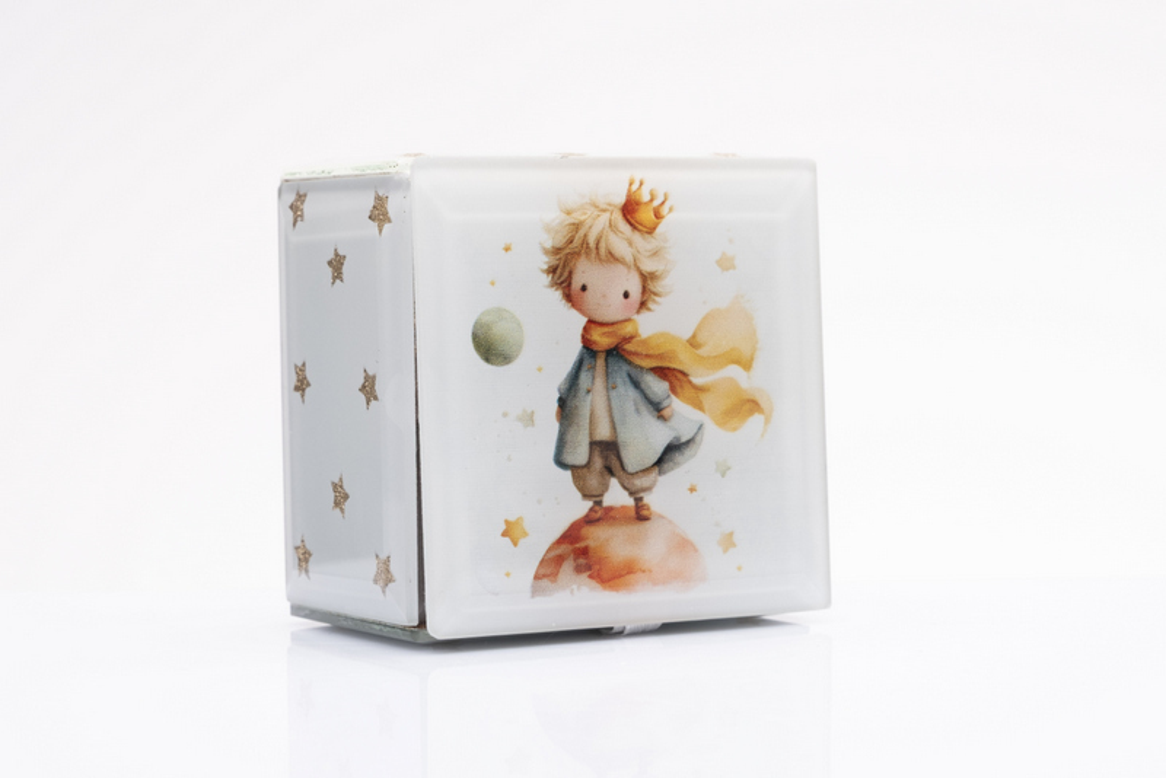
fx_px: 3151
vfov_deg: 14.1
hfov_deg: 21.0
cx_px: 583
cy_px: 424
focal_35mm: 97
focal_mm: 45.5
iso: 125
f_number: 8
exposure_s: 1/125
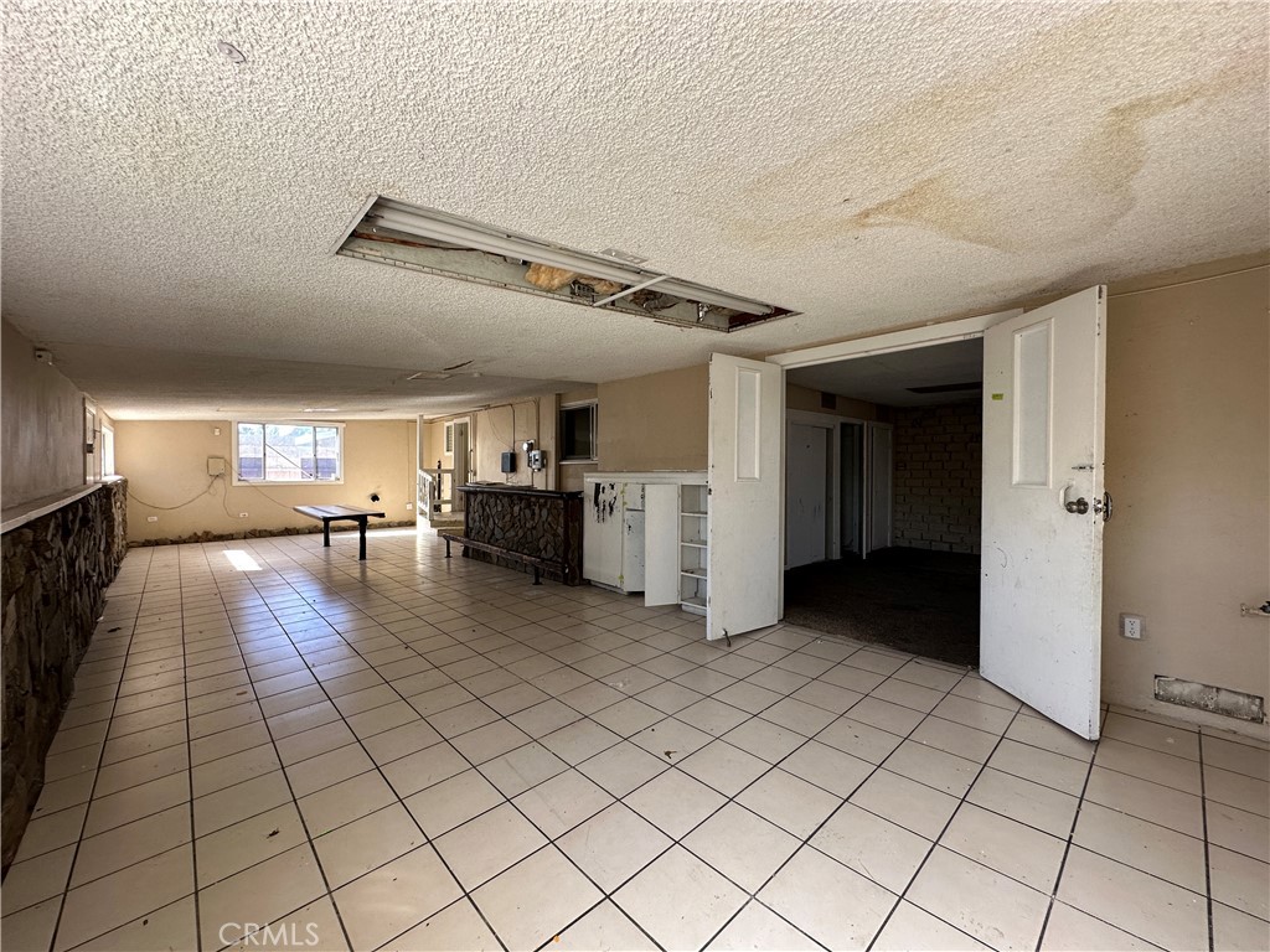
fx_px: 514
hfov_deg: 102.1
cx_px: 635
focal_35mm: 14
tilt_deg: -0.9
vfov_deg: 85.7
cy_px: 476
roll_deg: -0.9
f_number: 2.2
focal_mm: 2.22
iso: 100
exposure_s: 1/99
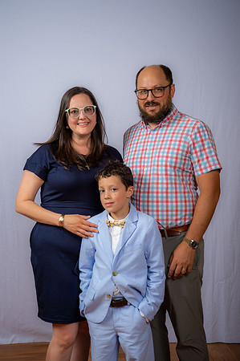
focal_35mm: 62
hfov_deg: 21.9
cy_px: 180
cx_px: 120
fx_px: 621
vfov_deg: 32.4
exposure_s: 1/160
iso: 250
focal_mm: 62
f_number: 6.3
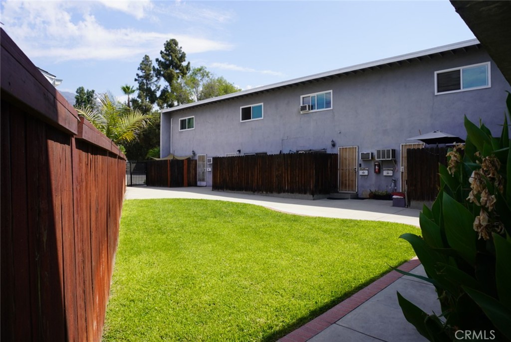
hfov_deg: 73.7
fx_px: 341
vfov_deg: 53.2
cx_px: 256
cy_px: 171
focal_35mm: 24
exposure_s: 1/500
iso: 100
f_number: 5
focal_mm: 16
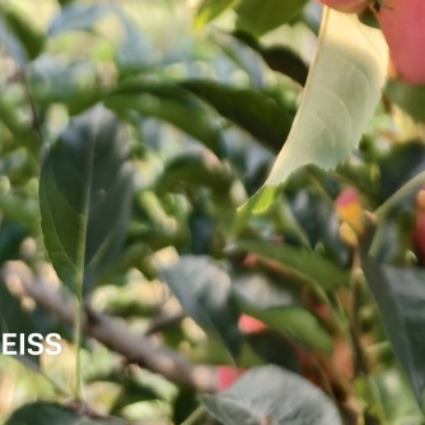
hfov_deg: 26.4
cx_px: 276
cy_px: -247
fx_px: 903
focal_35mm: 65
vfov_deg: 21.4
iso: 295
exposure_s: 1/500
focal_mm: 5.6
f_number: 1.57
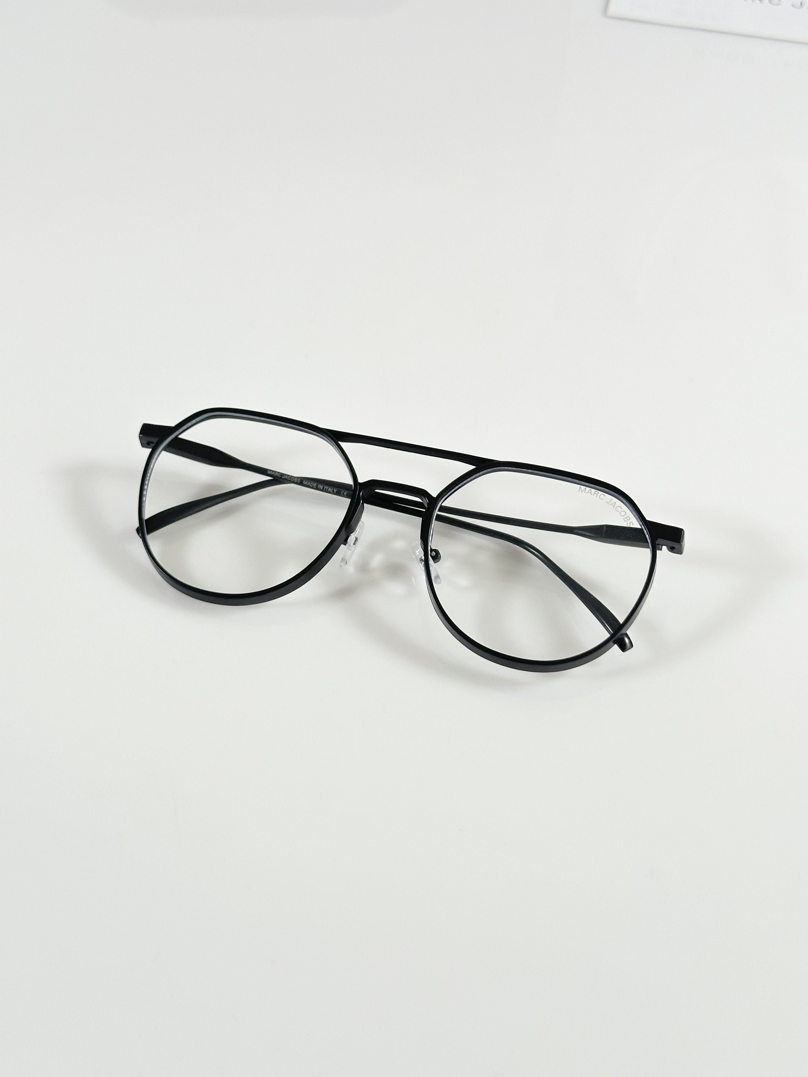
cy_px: 538
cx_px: 404
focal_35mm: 48
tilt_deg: -48.4
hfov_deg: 30.3
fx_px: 1494
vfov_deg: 39.7
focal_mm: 6.86
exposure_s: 1/100
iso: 50
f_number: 1.78
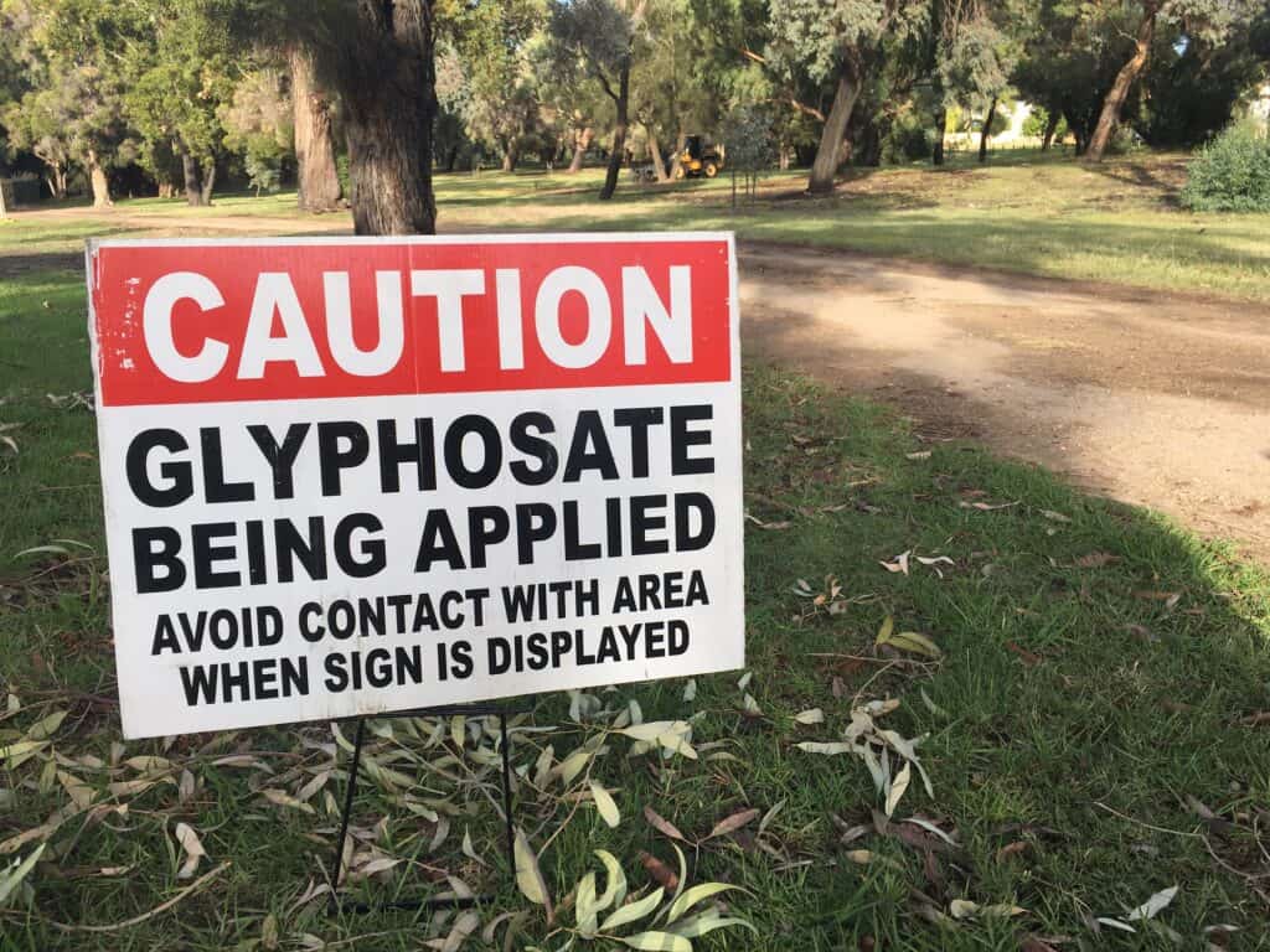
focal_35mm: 29
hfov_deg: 61.7
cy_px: 476
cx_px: 635
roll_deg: -0.4
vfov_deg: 48.2
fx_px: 1064
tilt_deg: -16.9
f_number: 2.2
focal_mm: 4.15
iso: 25
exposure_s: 1/601
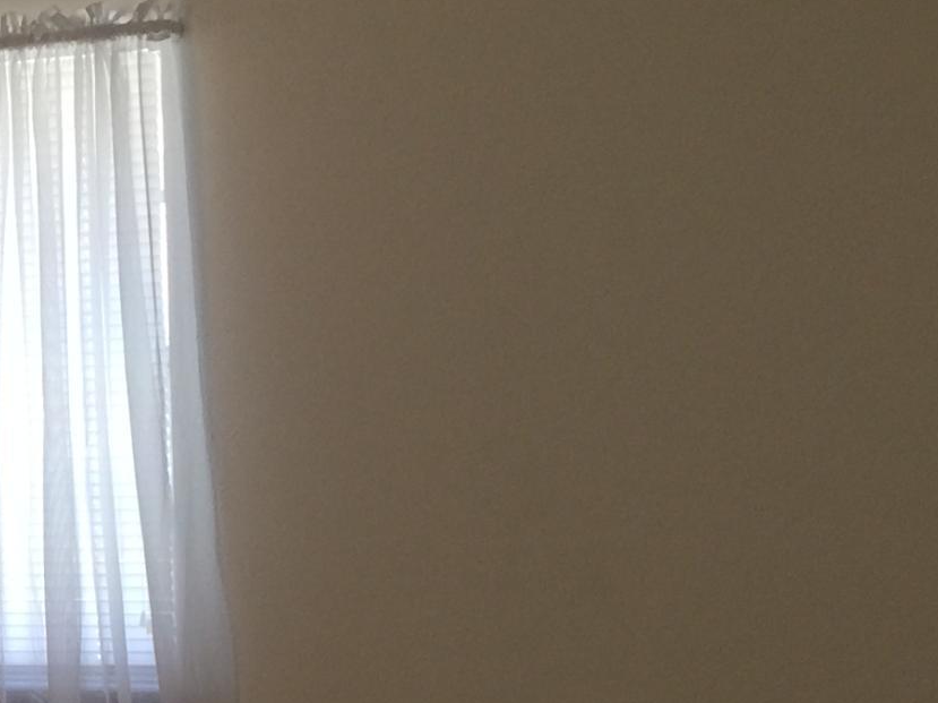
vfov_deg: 14.0
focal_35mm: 105
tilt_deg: -5.4
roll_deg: +3.4
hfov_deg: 16.4
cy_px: 577
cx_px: -625
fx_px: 2844
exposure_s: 1/15
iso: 40
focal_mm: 4.15
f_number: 2.2
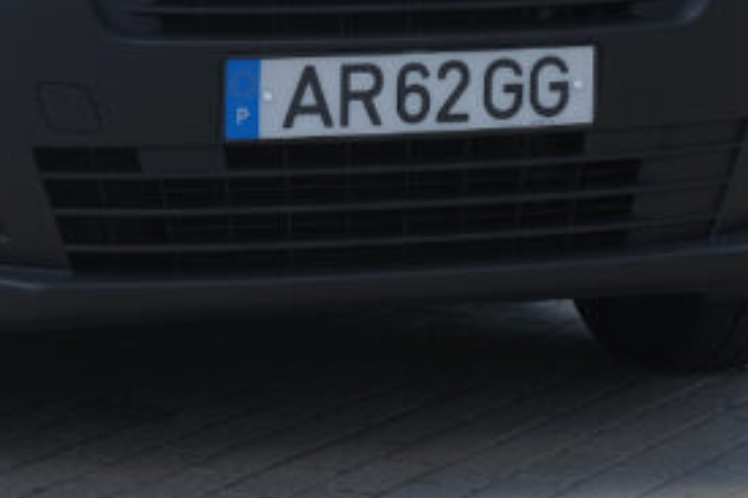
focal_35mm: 179
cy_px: -143
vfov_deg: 7.6
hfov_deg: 11.5
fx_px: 3717
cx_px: 185
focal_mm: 32.3
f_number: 9
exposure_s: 1/180
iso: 160
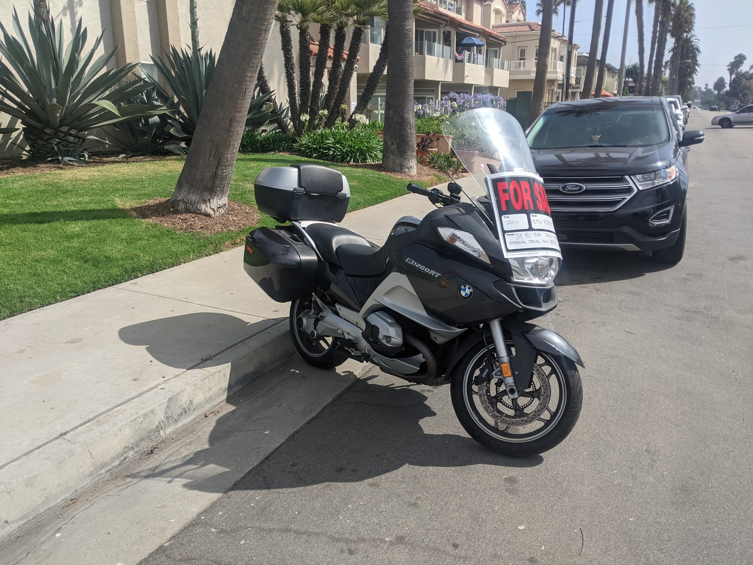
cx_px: 376
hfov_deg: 65.3
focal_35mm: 27
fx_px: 587
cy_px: 282
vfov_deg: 51.4
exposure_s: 1/3906
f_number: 1.8
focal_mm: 4.44
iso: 48
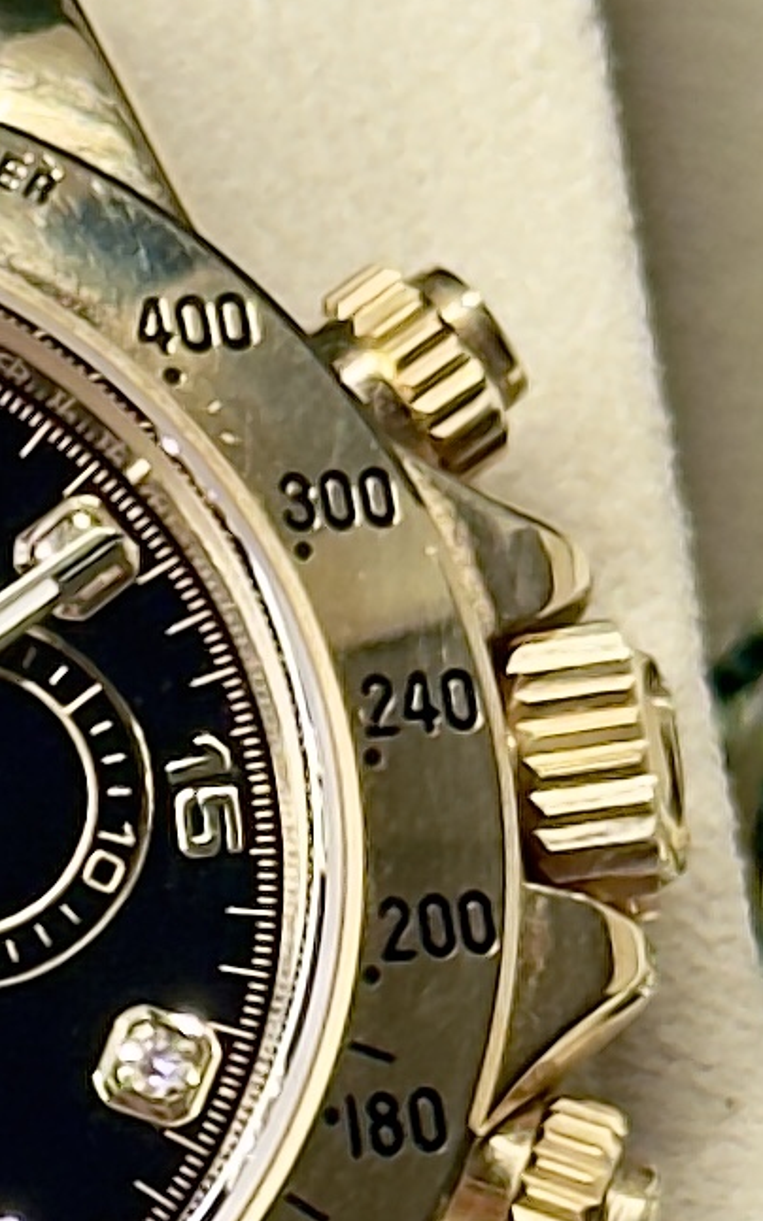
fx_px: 10554
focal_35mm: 317
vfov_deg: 6.6
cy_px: 953
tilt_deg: -59.4
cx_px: -442
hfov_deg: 4.1
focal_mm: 6.76
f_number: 1.78
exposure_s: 1/100
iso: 50
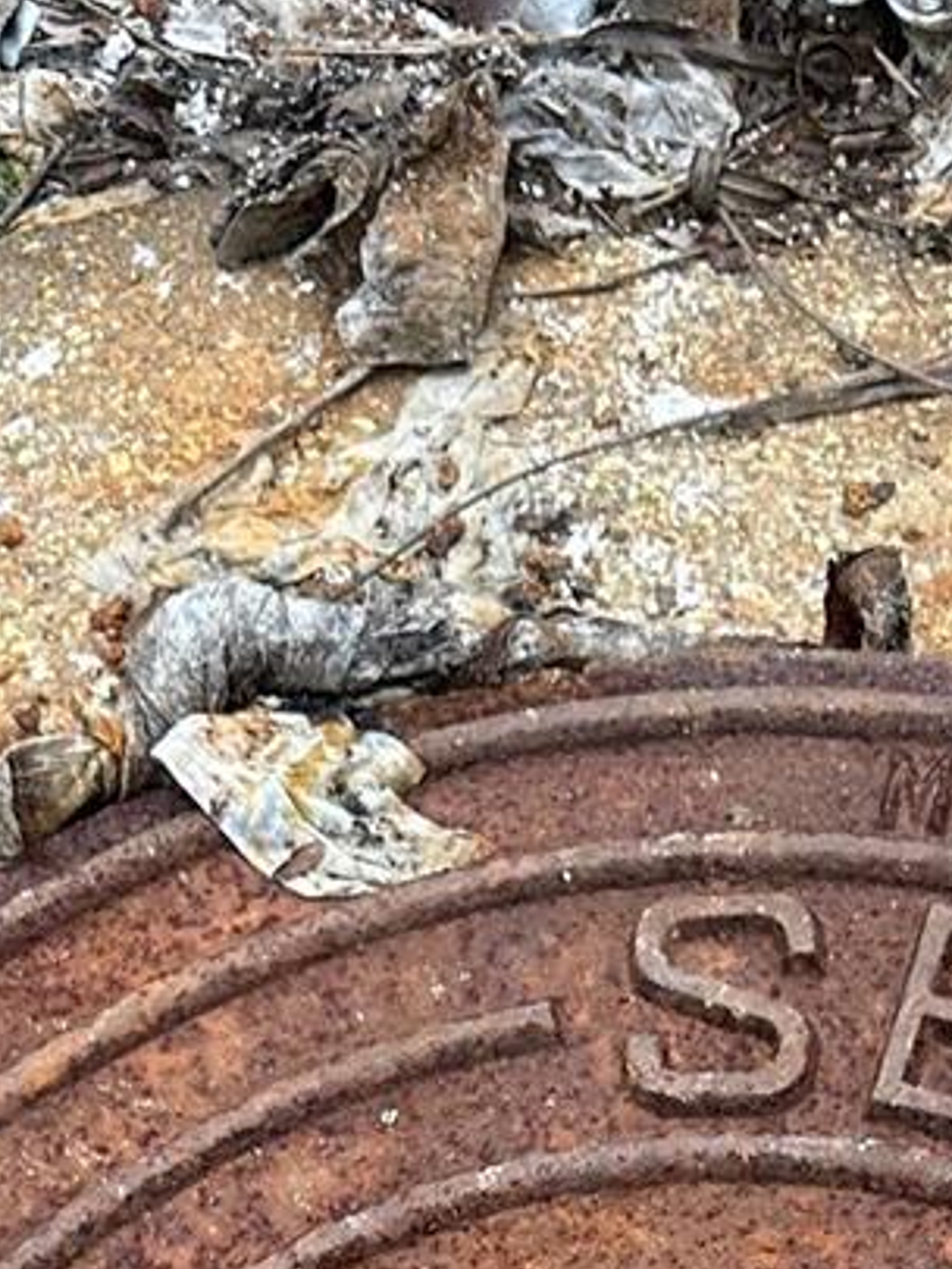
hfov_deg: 16.1
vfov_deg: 18.6
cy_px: 1987
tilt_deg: -73.7
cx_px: 824
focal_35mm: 91
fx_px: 3335
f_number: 1.78
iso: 200
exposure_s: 1/121
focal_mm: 6.86
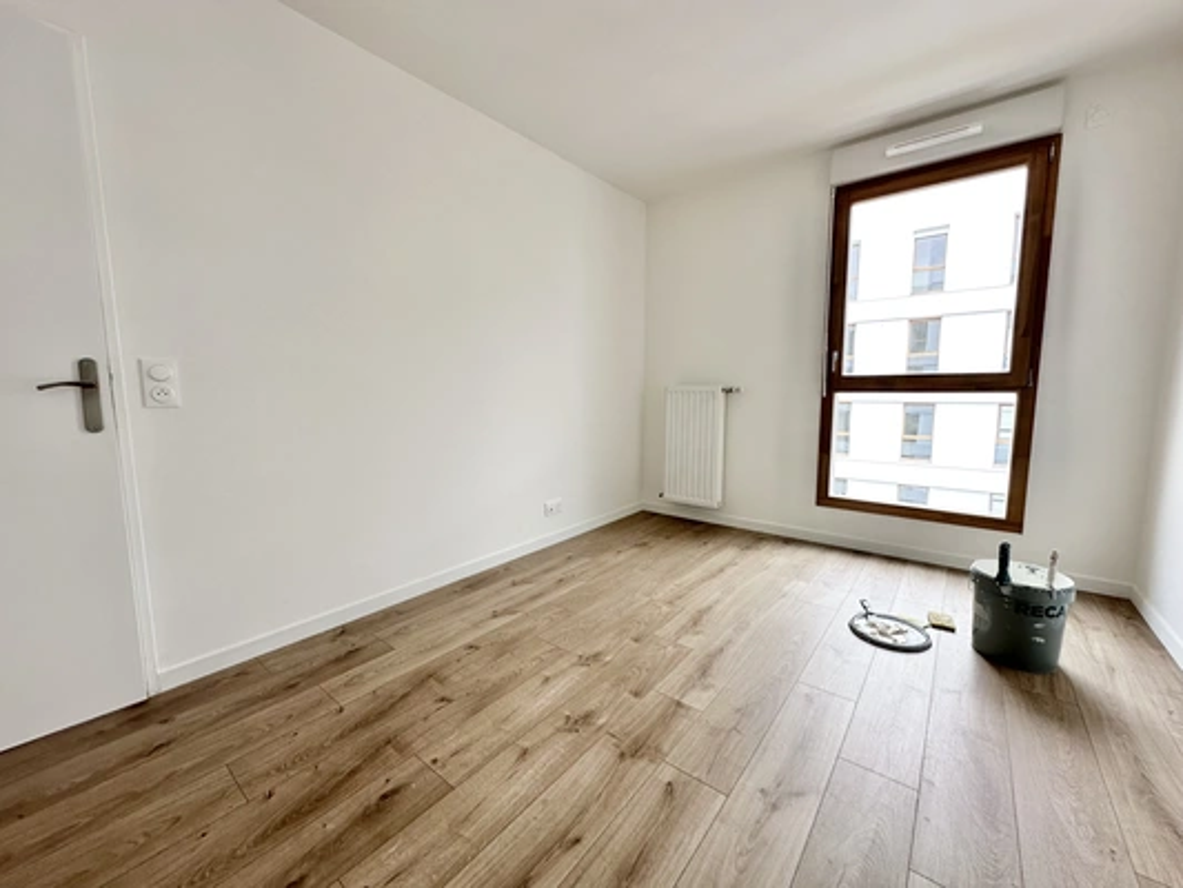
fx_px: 479
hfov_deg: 102.1
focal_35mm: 14
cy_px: 444
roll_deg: -0.4
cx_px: 592
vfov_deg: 85.7
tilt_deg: -5.9
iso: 50
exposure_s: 1/99
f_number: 2.2
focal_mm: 2.22
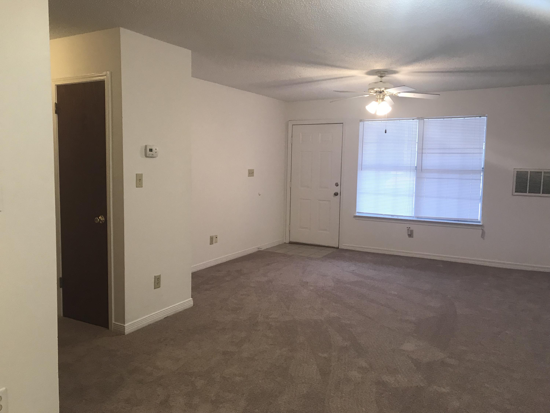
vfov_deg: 49.7
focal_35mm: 28
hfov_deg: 63.4
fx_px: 445
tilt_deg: -6.3
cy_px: 206
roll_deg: -0.2
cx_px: 275
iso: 40
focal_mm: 3.99
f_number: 1.8
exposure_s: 1/24
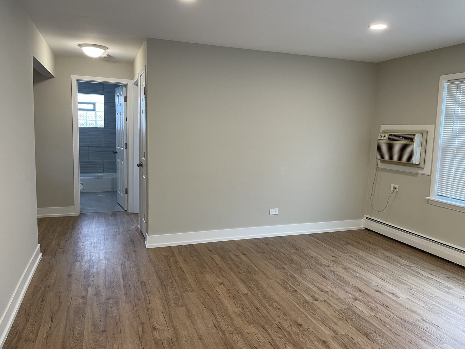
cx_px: 232
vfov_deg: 53.1
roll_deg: -1.3
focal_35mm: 26
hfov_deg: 67.3
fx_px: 349
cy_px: 174
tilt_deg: -7.0
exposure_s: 1/60
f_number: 1.6
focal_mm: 4.2
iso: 80
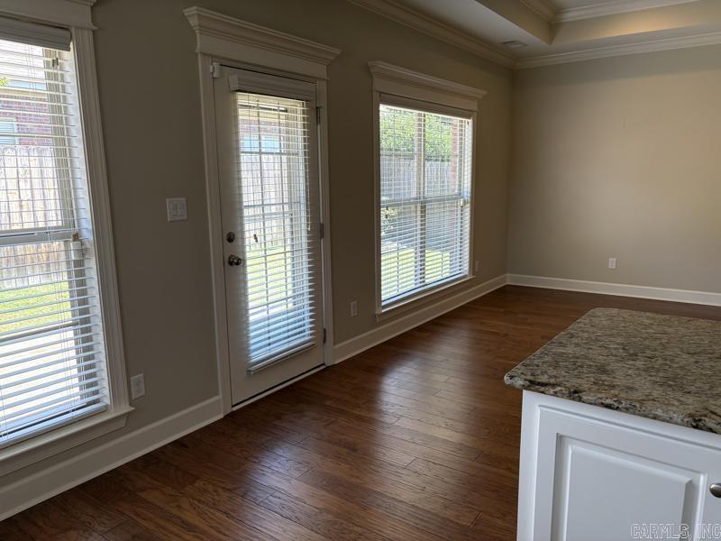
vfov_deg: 53.1
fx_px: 542
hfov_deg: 67.3
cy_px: 270
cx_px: 360
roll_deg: +1.1
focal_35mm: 26
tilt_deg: -10.3
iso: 100
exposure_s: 1/201
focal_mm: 5.96
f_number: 1.6
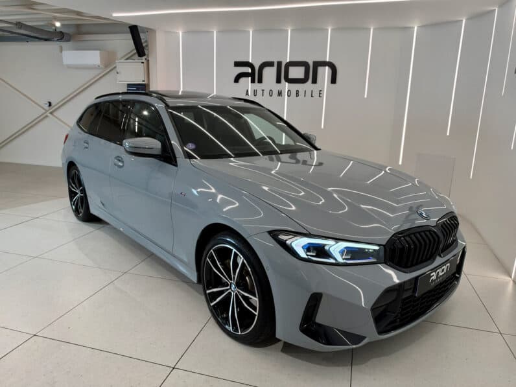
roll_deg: -2.3
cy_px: 194
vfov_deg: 56.8
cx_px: 258
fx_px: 358
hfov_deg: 71.6
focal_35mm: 24
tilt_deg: -10.6
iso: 125
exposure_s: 1/98
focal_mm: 6.93
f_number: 1.8
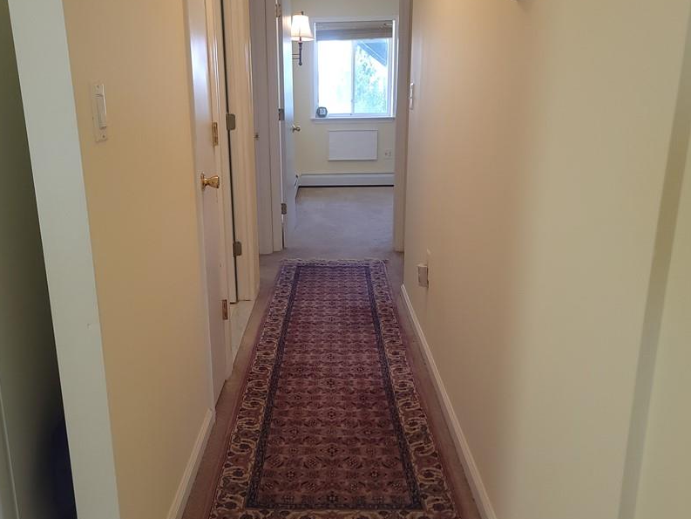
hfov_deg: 58.2
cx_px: 301
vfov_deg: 45.4
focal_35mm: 31
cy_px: 267
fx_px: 619
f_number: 1.8
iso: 200
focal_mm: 6.7
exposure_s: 1/60
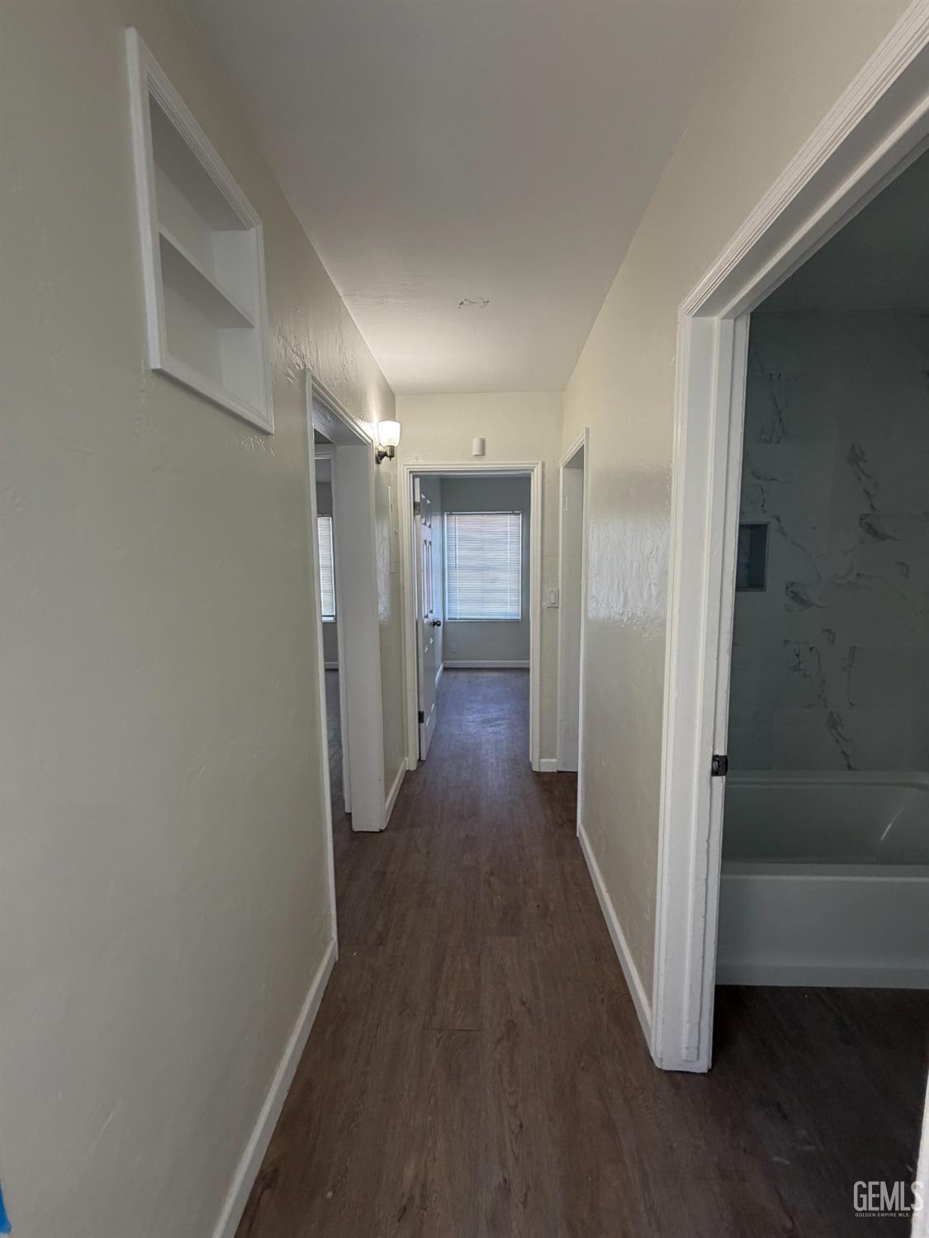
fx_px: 501
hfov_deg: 85.7
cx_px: 464
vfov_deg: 102.0
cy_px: 619
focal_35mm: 14
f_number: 2.2
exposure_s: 1/120
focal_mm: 2.22
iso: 250
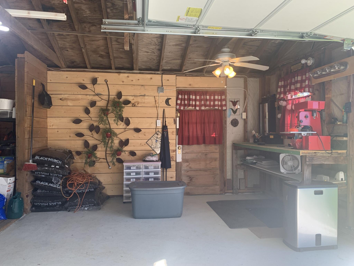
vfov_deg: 53.1
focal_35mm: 26
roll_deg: +0.4
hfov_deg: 67.3
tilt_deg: -1.0
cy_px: 133
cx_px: 177
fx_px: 266
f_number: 1.8
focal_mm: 4.25
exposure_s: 1/122
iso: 32
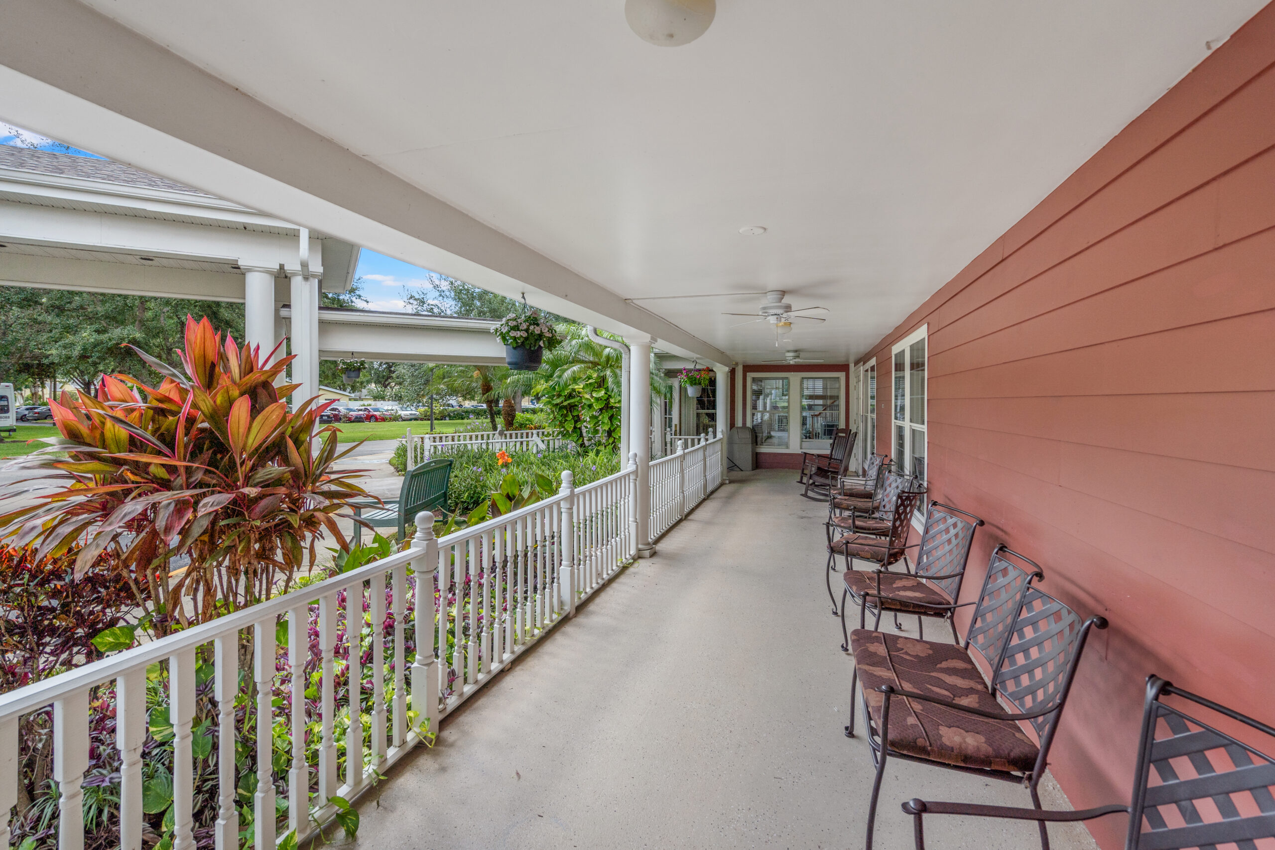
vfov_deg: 73.8
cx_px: 638
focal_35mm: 16
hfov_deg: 96.7
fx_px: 567
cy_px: 425
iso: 250
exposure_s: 1/40
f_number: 7.1
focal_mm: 16
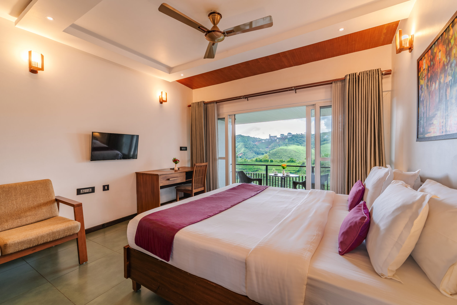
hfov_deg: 100.4
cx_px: 228
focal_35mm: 15
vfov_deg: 77.3
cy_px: 152
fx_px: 190
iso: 250
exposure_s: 1/60
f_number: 8
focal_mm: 15
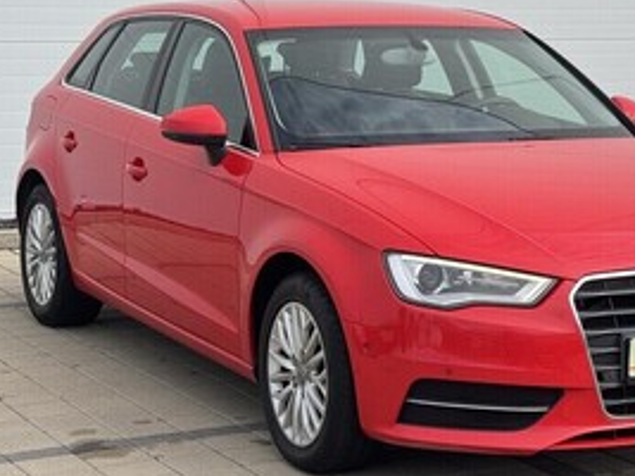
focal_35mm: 99
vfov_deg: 14.9
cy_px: 192
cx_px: 409
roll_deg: +1.0
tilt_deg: -4.5
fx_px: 1815
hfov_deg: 19.8
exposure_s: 1/2045
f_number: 1.78
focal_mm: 6.76
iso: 64
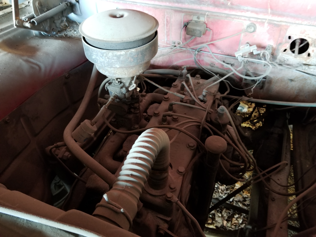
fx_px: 237
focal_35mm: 26
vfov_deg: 53.1
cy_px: 118
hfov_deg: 67.3
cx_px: 158
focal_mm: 4.25
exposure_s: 1/10
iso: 200
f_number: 1.7
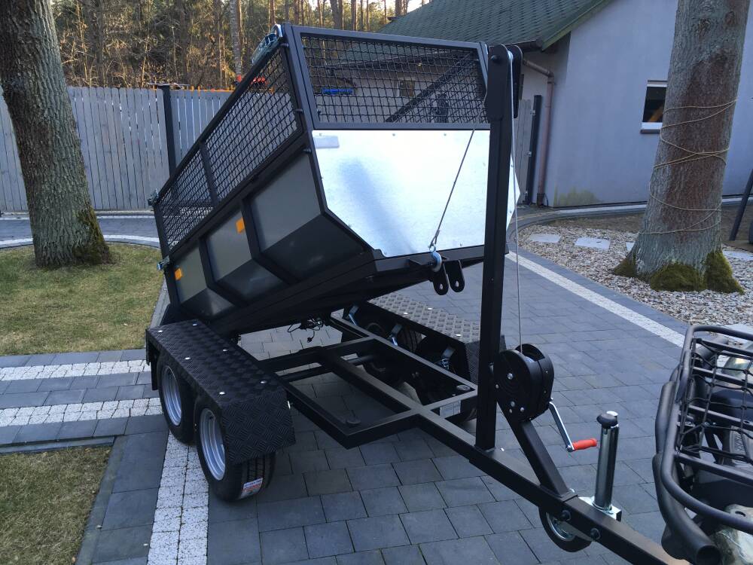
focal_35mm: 29
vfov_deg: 48.2
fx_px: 631
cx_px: 376
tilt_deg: -15.7
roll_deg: -0.5
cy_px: 282
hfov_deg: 61.7
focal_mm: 4.15
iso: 32
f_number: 2.2
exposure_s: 1/100
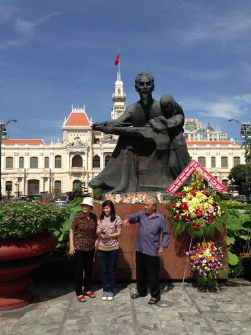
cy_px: 168
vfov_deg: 55.3
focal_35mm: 33
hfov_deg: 43.0
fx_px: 319
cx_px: 126
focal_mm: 4.12
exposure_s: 1/2584
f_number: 2.4
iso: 50
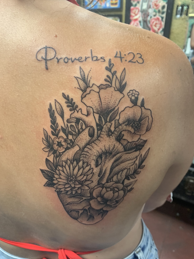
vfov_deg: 65.3
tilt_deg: -27.6
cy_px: 134
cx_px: 97
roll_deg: +2.0
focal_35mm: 27
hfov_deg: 51.4
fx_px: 202
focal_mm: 4.25
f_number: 1.8
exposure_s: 1/60
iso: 200
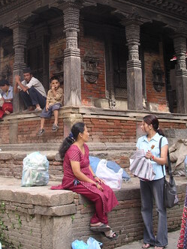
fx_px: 418
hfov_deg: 25.1
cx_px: 62
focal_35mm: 58
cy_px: 66
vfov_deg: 32.7
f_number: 2.8
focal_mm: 7.8
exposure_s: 1/181
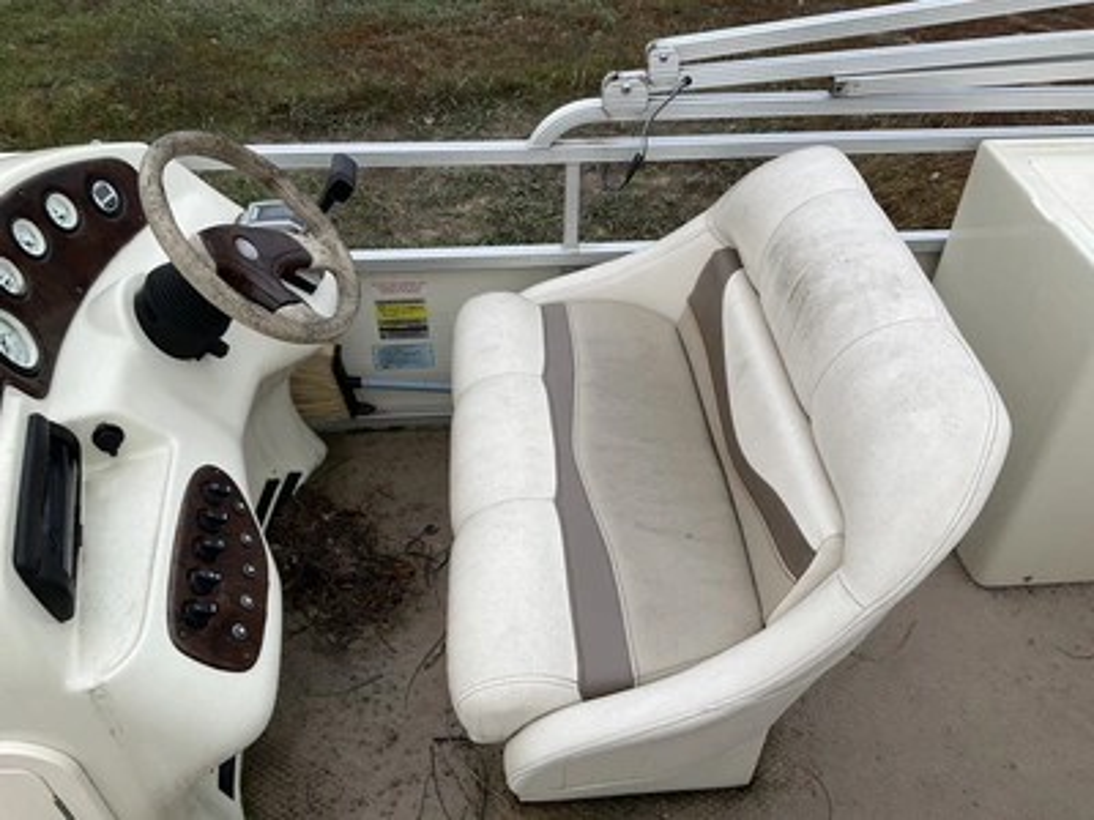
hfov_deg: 61.7
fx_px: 917
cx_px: 547
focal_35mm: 29
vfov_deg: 48.2
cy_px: 410
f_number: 1.8
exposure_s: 1/159
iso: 20
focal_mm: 3
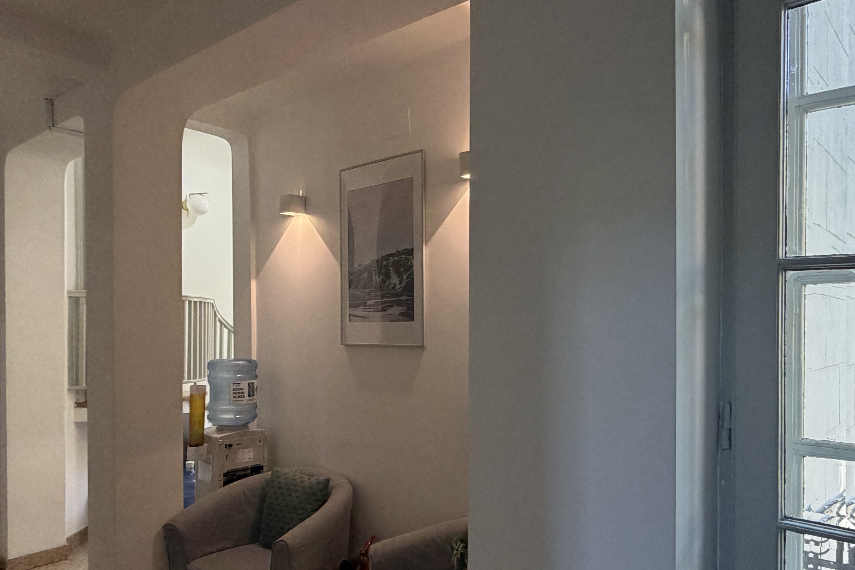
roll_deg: +0.9
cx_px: 487
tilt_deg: -1.1
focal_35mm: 27
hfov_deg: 67.1
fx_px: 641
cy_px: 332
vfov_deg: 47.7
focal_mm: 2.22
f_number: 2.2
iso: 320
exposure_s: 1/121
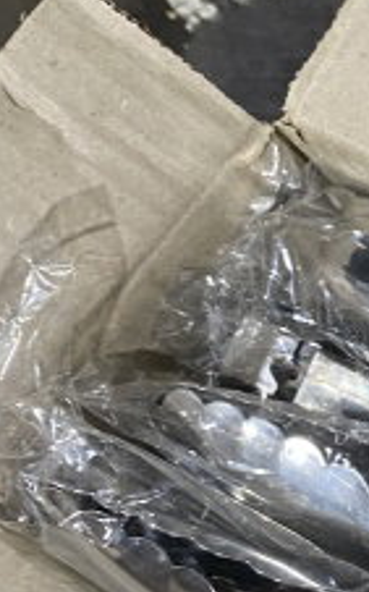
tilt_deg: -63.0
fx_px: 1595
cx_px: 688
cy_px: 360
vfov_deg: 21.0
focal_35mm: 99
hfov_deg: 12.0
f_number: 1.8
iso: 125
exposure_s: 1/60
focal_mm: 4.25
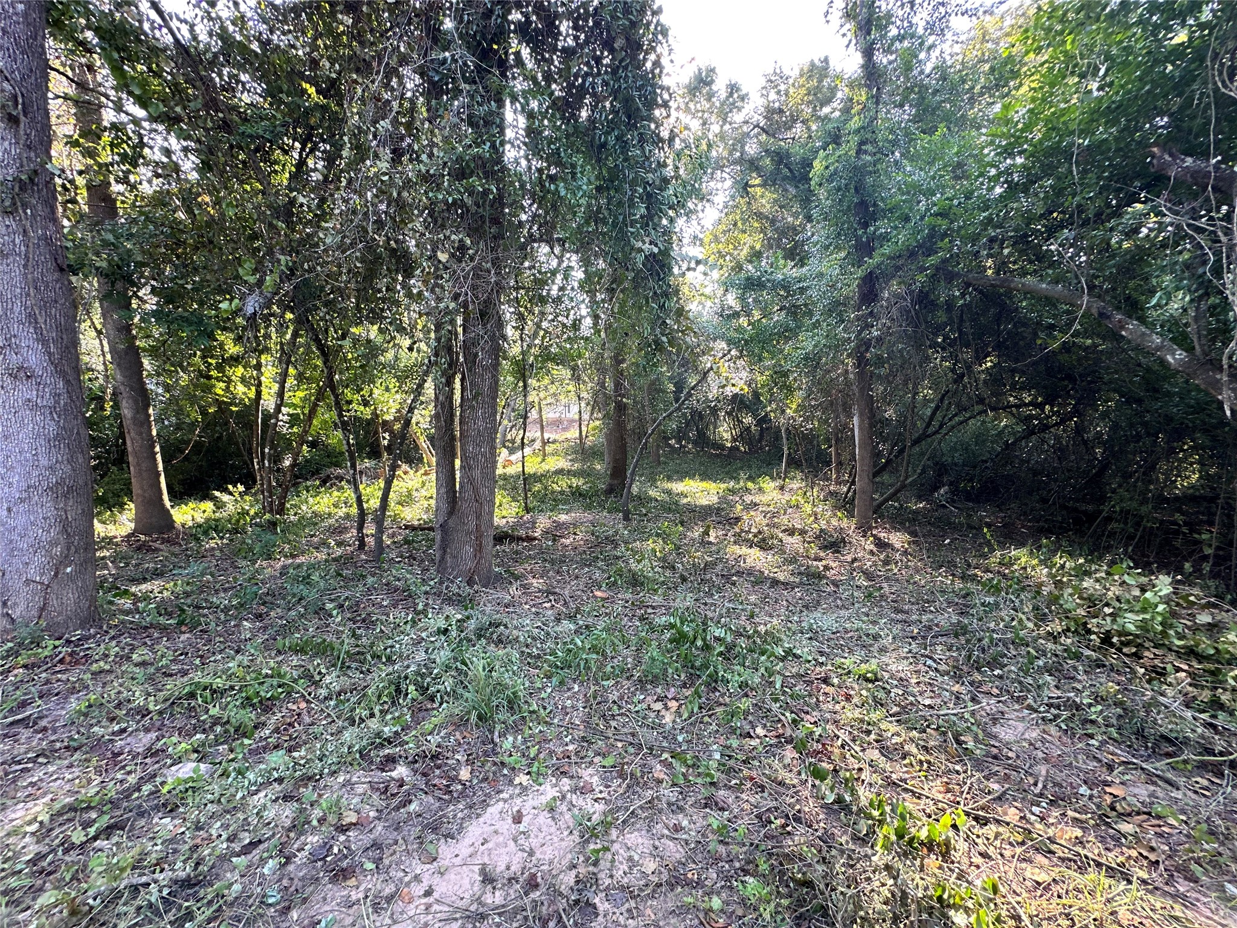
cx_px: 618
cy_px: 464
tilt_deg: -4.4
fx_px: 500
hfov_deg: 102.1
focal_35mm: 14
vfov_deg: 85.7
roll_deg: +0.7
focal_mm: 2.22
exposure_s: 1/99
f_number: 2.2
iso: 80
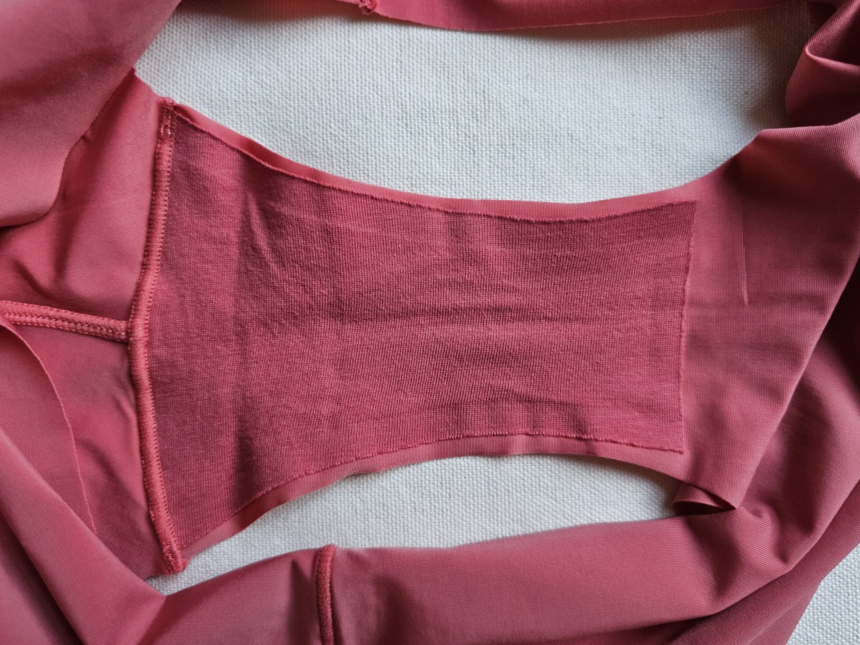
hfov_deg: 71.6
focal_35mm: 24
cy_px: 326
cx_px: 435
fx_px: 596
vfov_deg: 56.8
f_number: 1.7
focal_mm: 6.3
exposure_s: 1/37.1
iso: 400
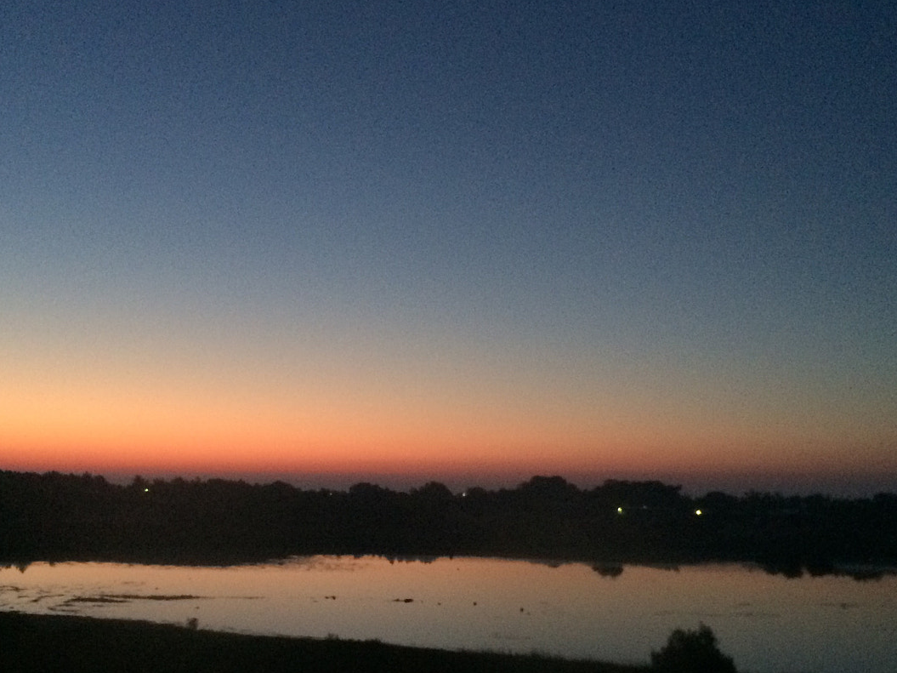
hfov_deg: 42.9
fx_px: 1140
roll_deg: -1.6
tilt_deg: +3.7
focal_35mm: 44
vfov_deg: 32.5
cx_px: 428
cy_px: 471
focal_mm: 4.15
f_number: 2.2
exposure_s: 1/17
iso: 320
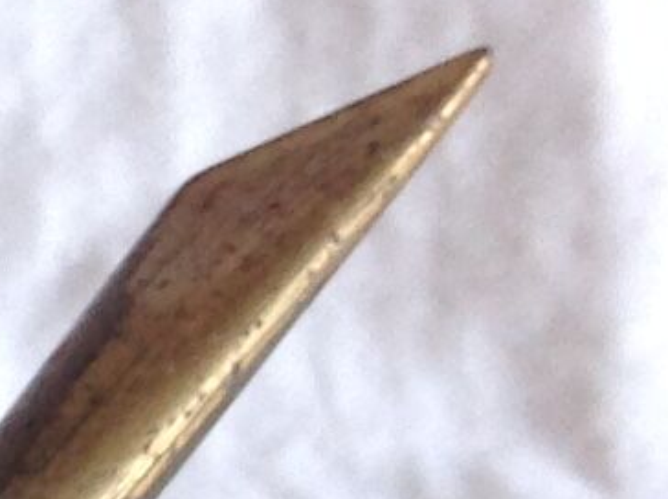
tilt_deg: -29.6
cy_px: 1255
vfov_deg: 5.7
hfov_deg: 6.9
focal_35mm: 249
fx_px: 4799
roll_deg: -3.7
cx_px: -1527
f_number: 2.4
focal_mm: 4.28
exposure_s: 1/15
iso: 64
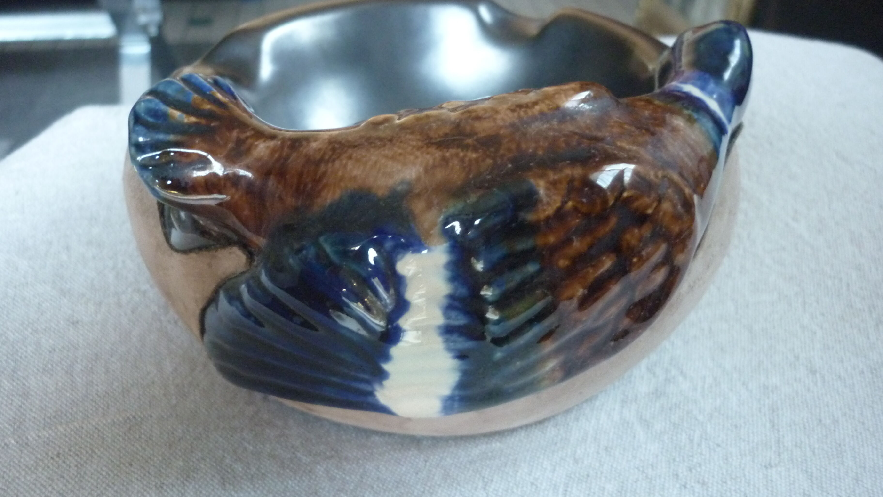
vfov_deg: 32.8
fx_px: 843
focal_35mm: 36
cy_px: 269
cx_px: 442
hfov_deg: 55.3
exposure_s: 1/20
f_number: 2.8
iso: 400
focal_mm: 5.5
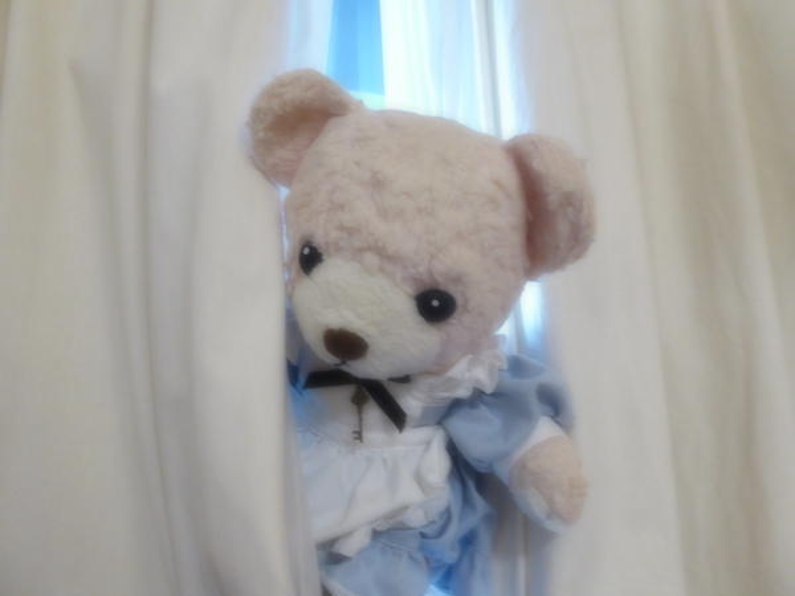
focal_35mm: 24
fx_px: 551
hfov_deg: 71.6
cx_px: 398
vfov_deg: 56.8
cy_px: 298
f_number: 3.3
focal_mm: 4.3
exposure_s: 1/6
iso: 400
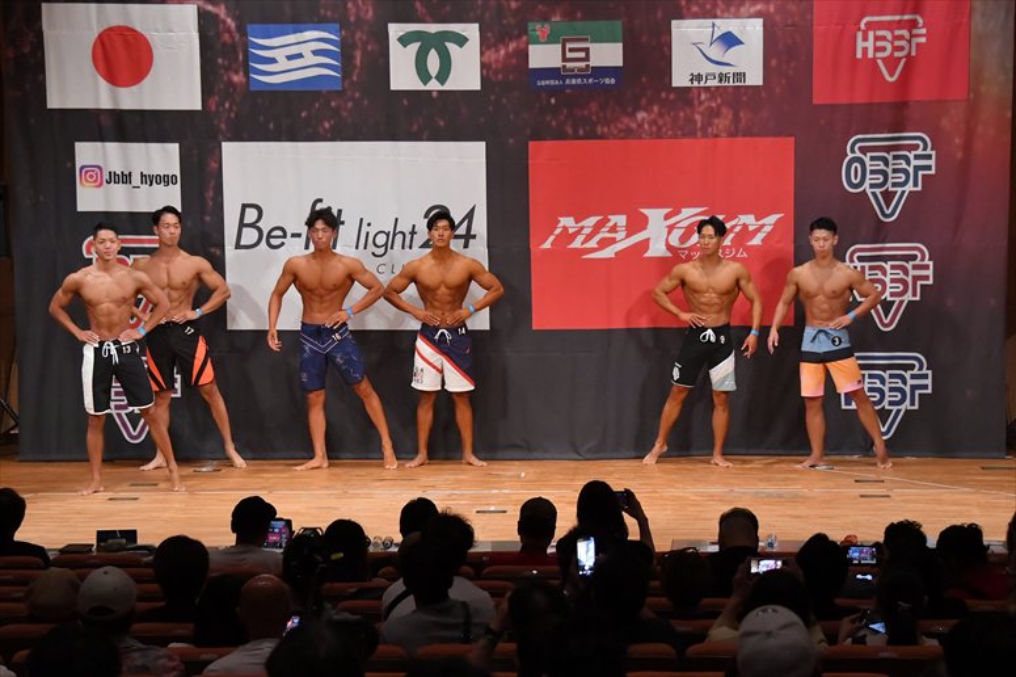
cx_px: 508
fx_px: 3470
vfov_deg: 11.1
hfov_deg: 16.7
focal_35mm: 123
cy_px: 338
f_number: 5.6
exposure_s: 1/400
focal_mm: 82
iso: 7200
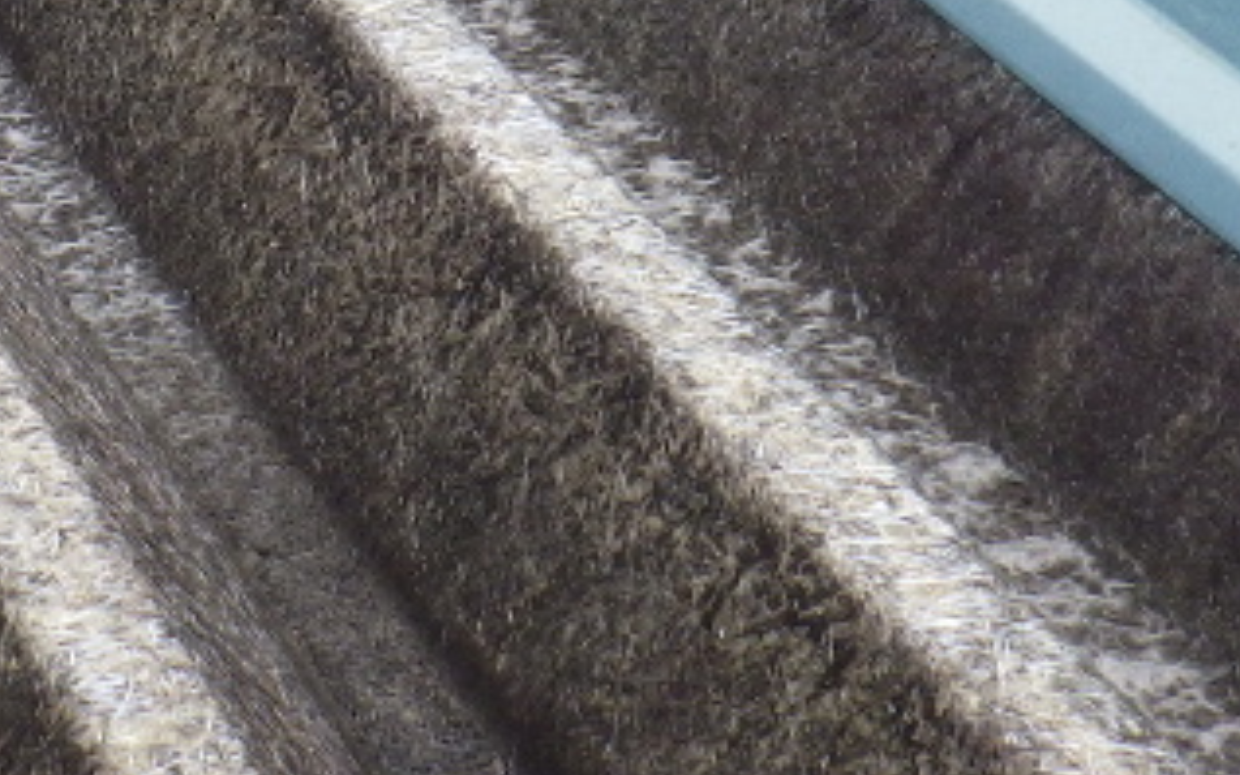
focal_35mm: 120
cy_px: -278
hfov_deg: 17.1
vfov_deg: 10.6
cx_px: 113
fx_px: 4055
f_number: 4.2
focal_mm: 5
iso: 125
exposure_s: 1/500
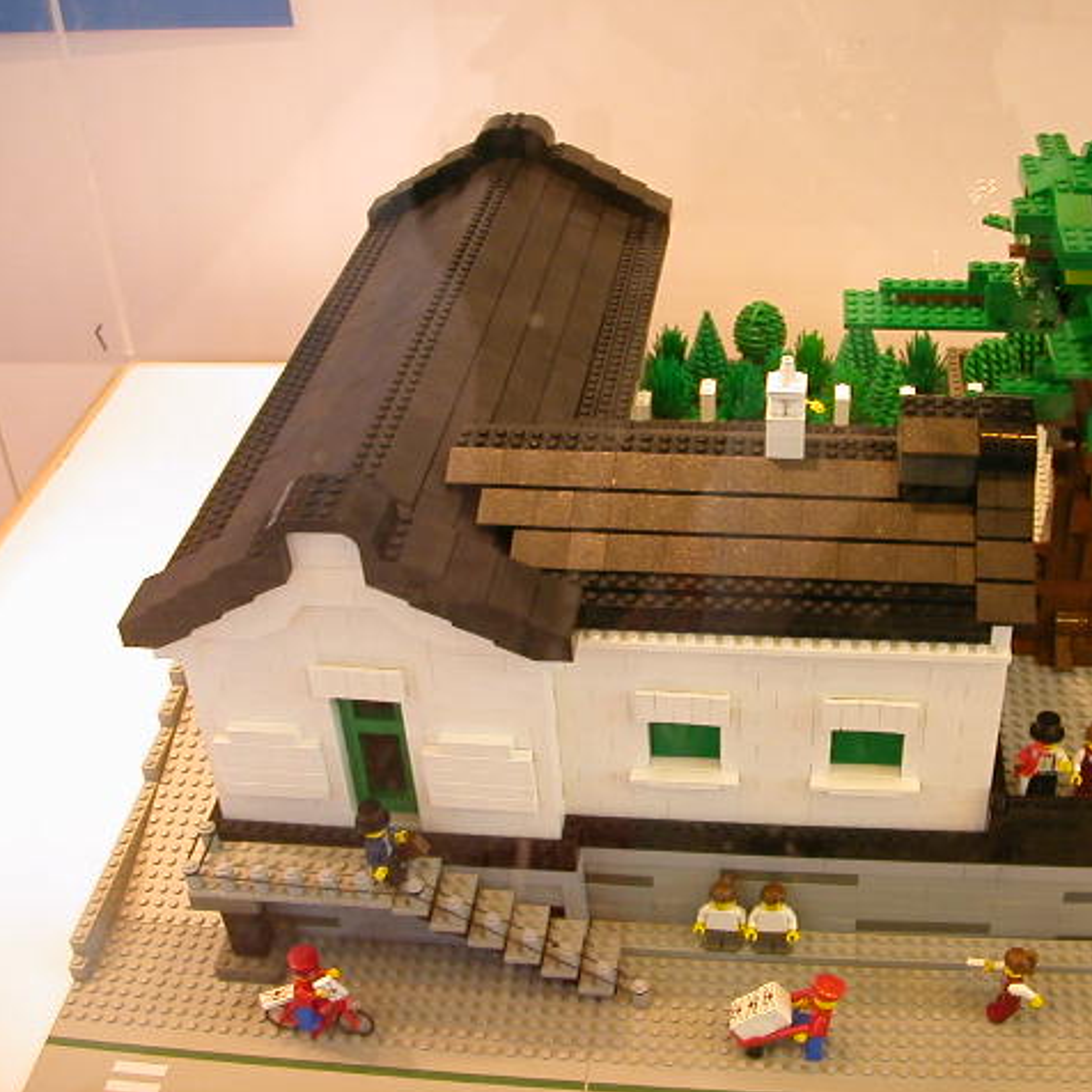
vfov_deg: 38.3
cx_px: 691
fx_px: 1570
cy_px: 544
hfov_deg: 38.1
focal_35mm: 44
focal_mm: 5.6
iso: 100
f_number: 2.7
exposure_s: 1/18.6
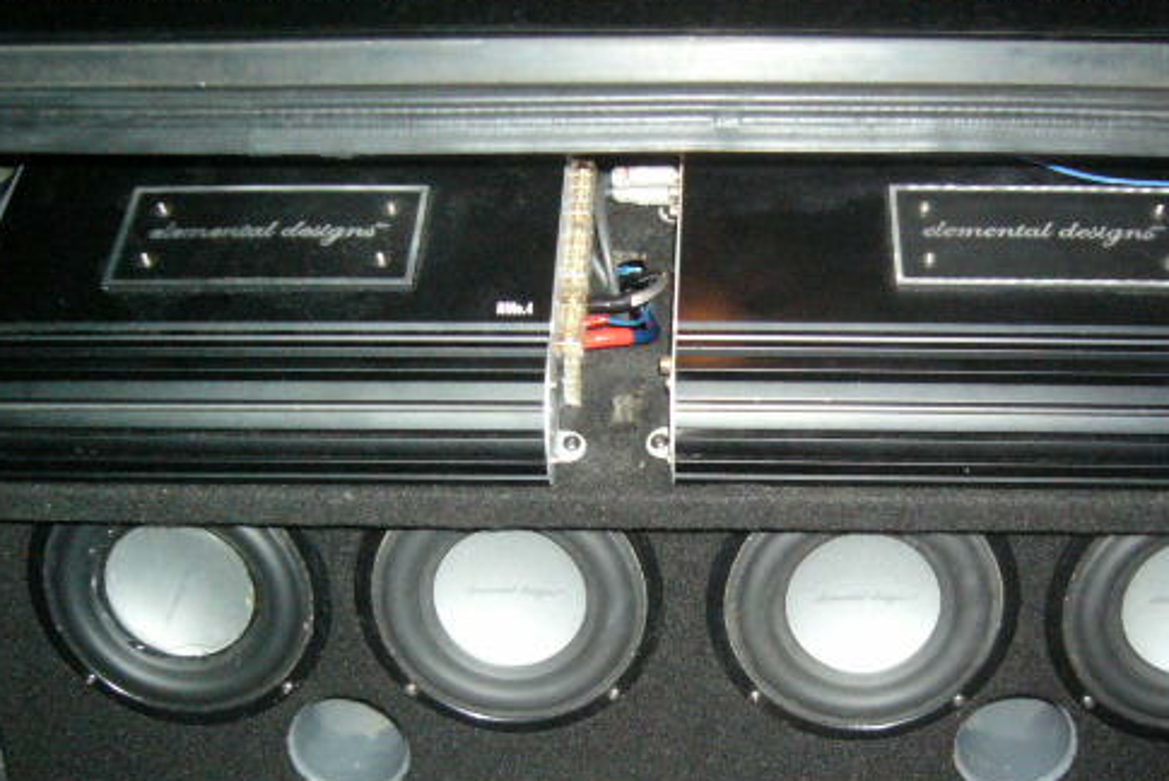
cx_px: 668
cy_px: 523
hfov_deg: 41.0
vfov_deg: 27.9
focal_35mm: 48
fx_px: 1560
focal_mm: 5.8
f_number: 2.8
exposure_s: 1/60
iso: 400
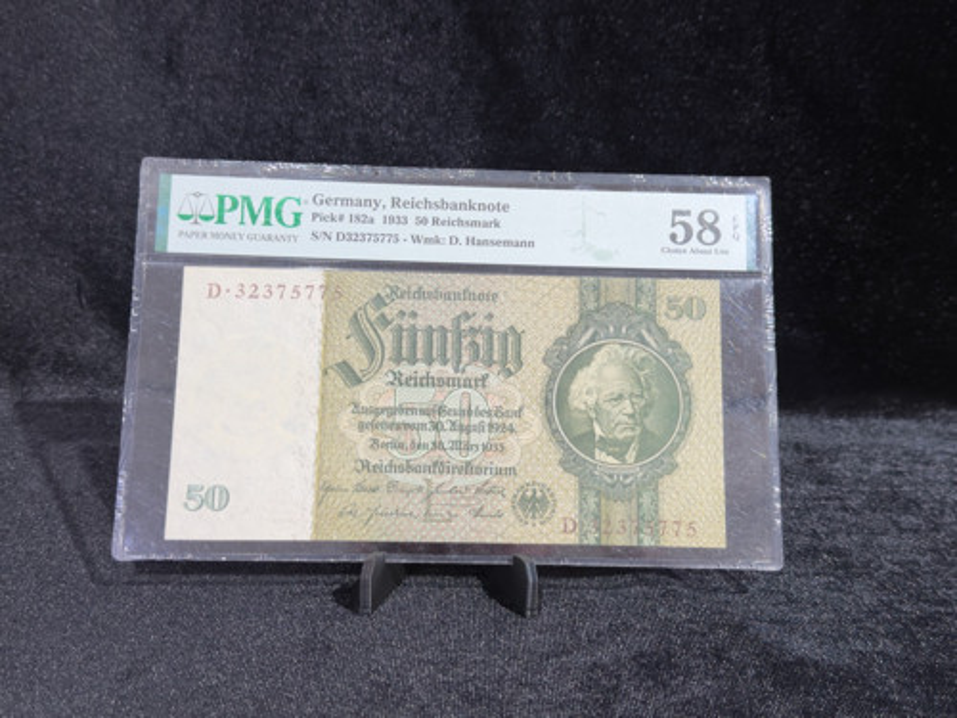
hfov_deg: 46.8
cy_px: 359
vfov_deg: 36.0
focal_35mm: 40
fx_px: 1106
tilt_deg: -22.2
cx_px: 478
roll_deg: +0.9
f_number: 1.78
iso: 50
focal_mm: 6.76
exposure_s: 1/100
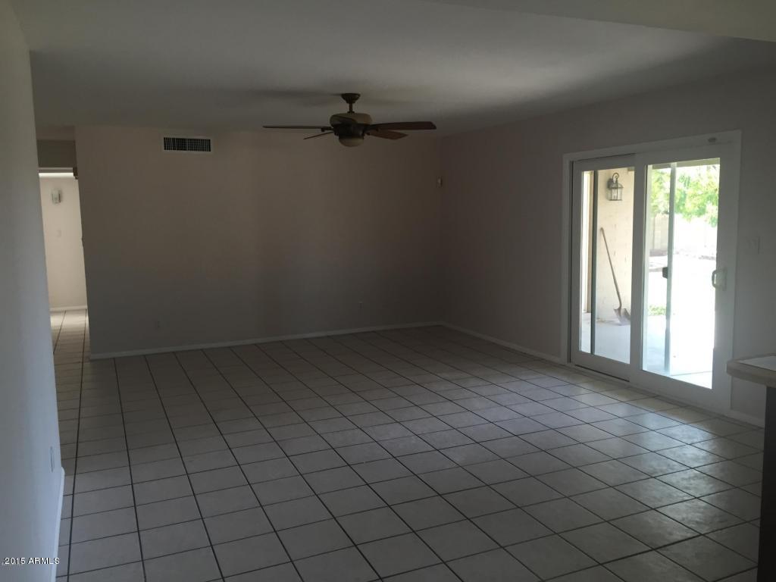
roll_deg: +0.6
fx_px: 650
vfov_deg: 48.2
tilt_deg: -7.4
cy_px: 291
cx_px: 388
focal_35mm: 29
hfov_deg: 61.7
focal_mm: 4.15
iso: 32
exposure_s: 1/30
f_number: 2.2
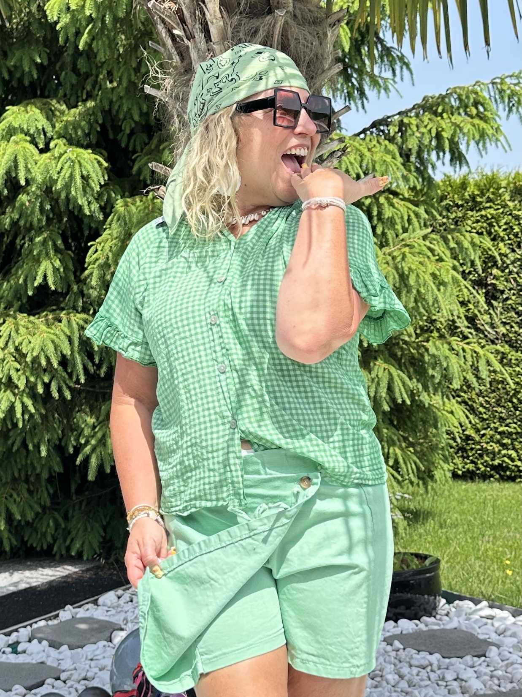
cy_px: 348
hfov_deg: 56.8
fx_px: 483
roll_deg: +1.2
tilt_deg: -0.2
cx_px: 261
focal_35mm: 24
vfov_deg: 71.6
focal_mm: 6.86
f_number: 1.78
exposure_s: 1/1304
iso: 80
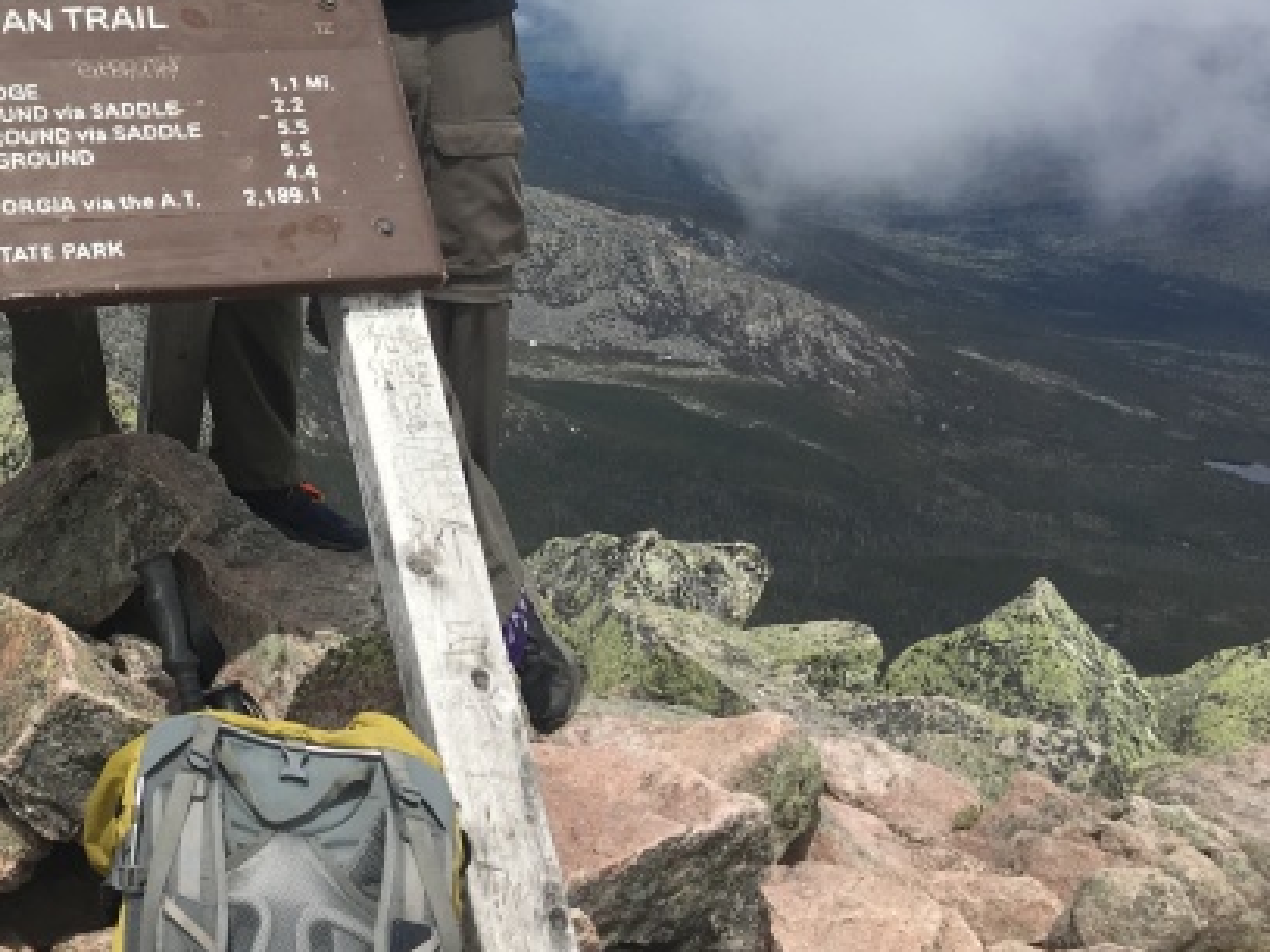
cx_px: 47
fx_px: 2091
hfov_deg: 31.6
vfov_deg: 24.6
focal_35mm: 57
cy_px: 22
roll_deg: +1.3
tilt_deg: -3.8
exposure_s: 1/2564
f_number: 2.2
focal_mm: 4.15
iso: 25
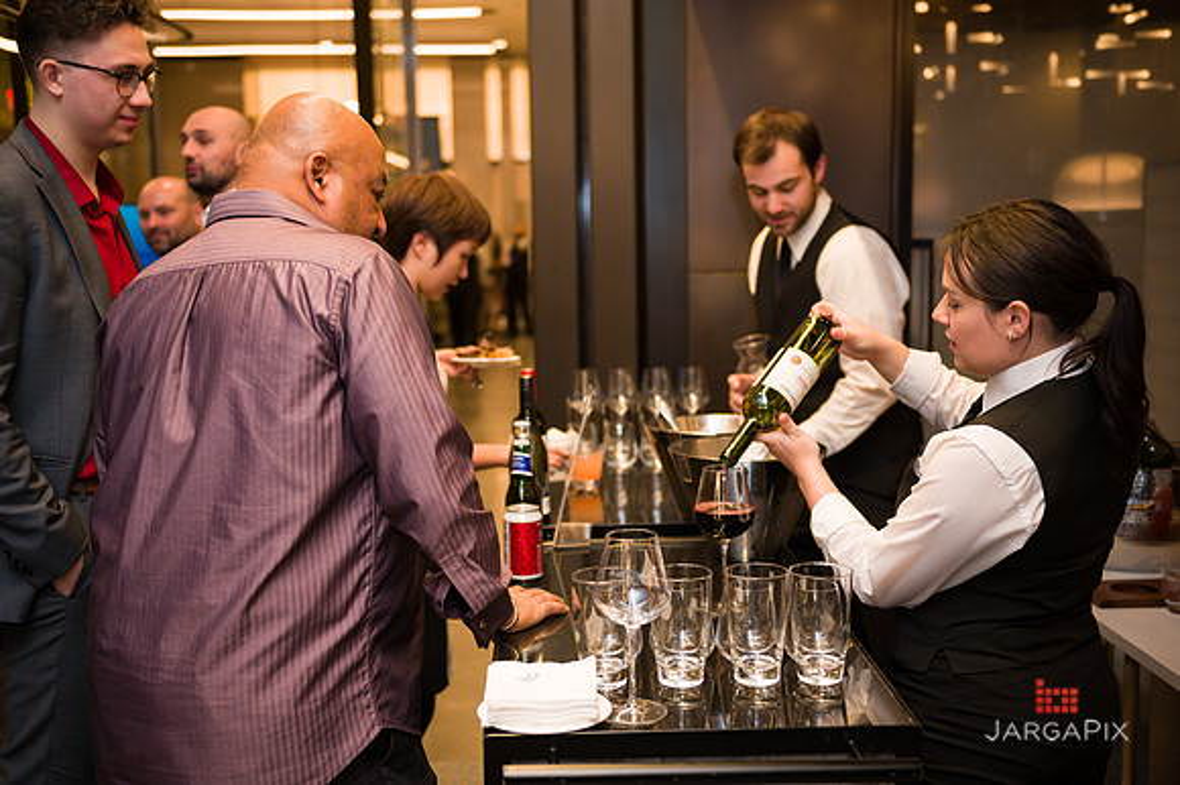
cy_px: 392
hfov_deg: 46.4
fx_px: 1376
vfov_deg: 31.9
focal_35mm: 42
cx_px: 590
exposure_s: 1/160
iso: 400
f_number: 3.2
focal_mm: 42
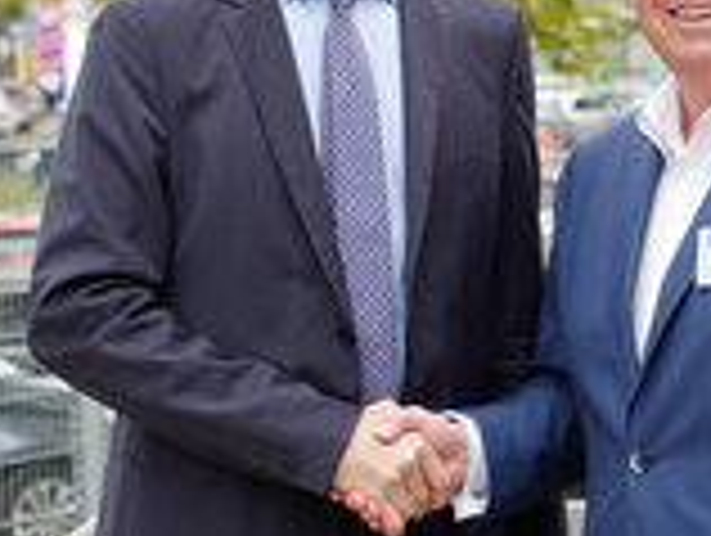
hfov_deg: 7.4
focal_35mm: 268
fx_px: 5513
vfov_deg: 5.6
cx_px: 504
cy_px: 230
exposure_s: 1/320
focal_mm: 53
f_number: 3.2
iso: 400
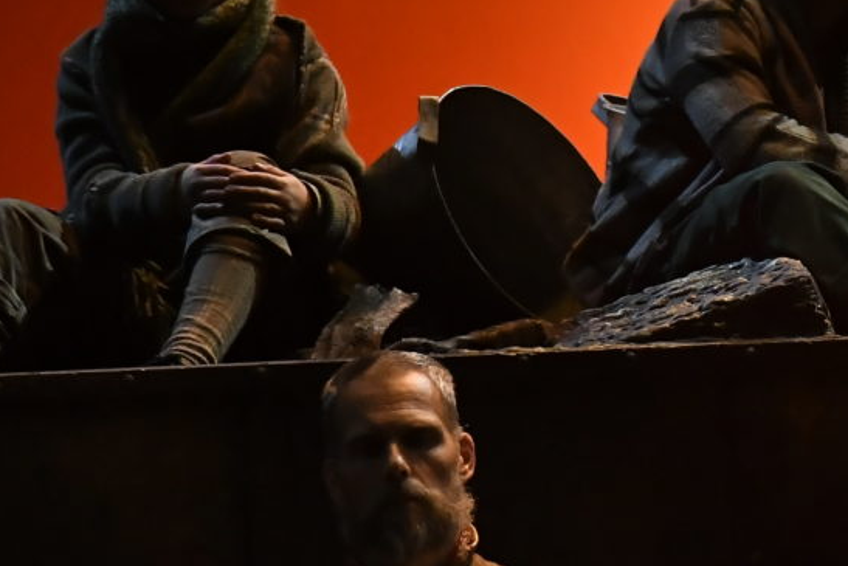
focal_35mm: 936
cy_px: 192
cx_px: 1186
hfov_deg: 2.2
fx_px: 22052
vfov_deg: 1.5
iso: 3200
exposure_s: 1/160
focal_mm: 200
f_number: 4
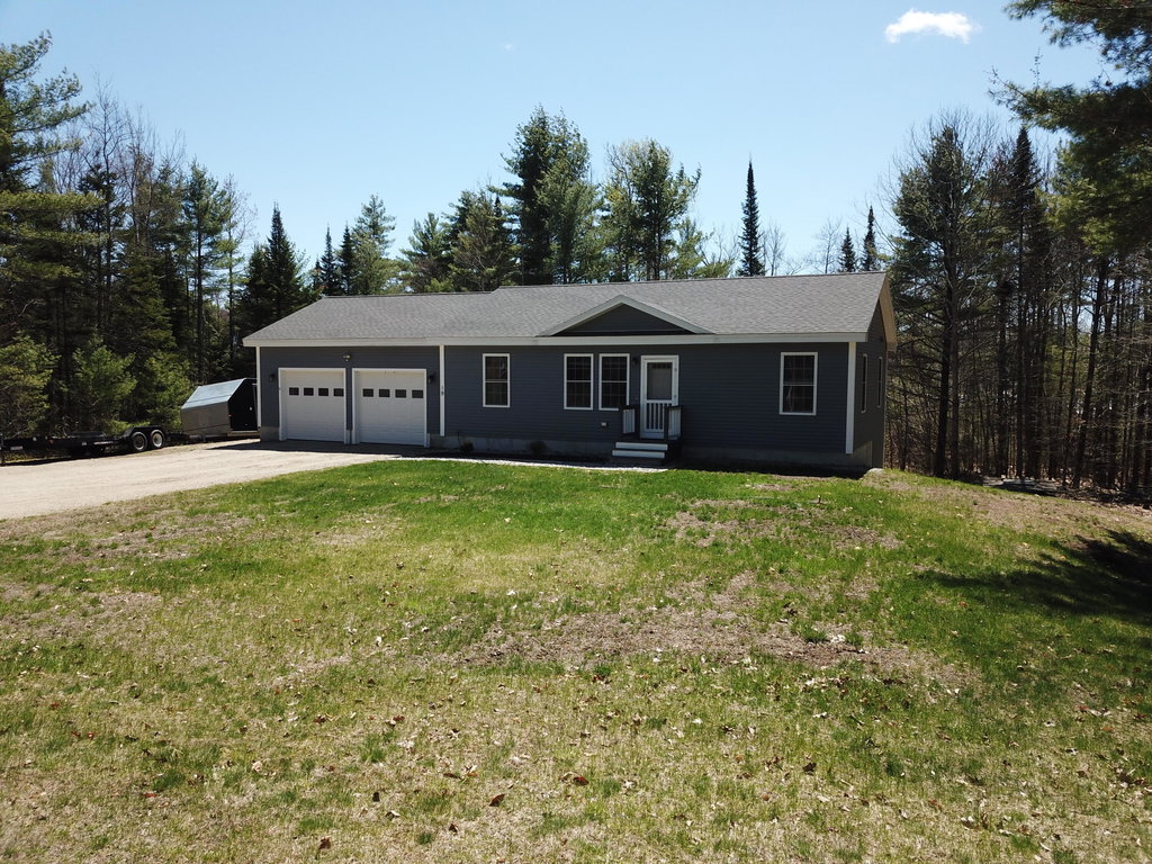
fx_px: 865
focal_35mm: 26
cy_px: 432
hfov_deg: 67.3
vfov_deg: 53.1
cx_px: 576
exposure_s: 1/1048
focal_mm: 4.73
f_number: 2.2
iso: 100
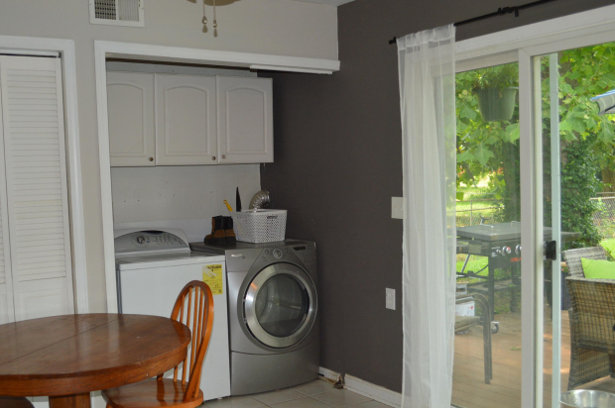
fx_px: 683
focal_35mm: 40
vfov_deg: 33.3
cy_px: 230
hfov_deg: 48.4
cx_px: 266
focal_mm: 22
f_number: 4
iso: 400
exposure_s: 1/100
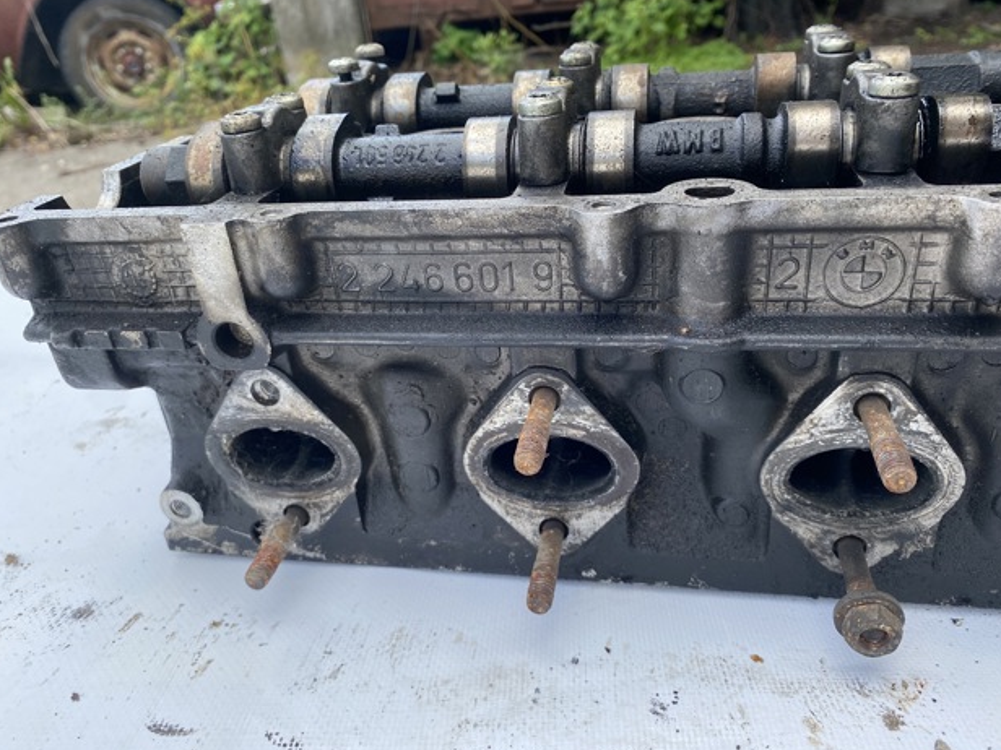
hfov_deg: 65.3
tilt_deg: -27.9
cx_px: 502
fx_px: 781
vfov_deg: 51.4
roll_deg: +6.2
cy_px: 381
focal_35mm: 27
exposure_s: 1/541
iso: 32
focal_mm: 4.25
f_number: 1.8
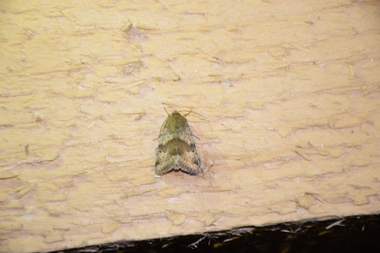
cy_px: 126
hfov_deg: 9.8
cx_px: 190
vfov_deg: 6.5
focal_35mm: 210
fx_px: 2216
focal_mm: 140
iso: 400
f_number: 6.3
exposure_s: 1/60
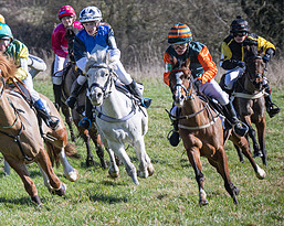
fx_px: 5004
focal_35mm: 596
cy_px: 93
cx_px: -60
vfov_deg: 2.6
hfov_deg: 3.2
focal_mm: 140
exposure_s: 1/1000
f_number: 4
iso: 125
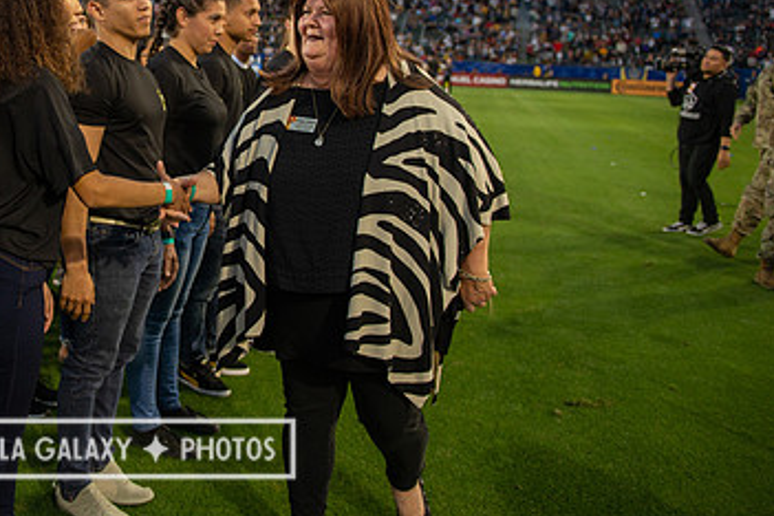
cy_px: 118
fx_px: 924
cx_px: 139
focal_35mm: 43
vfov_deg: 30.6
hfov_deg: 43.0
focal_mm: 26
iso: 400
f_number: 2.8
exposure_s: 1/500
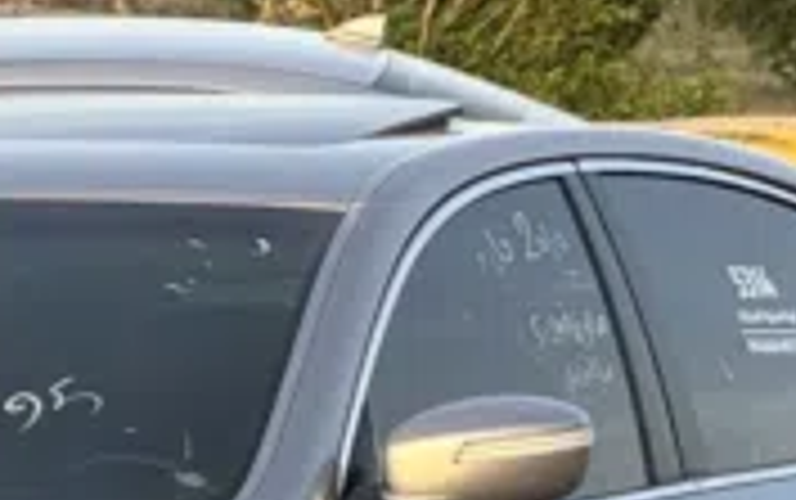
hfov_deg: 4.6
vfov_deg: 2.9
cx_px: -238
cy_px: 500
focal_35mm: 459
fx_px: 9967
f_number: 2.8
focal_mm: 15.66
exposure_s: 1/186
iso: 50
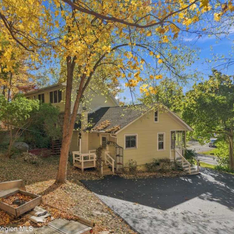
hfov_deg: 55.0
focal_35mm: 29
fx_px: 222
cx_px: 87
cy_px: 120
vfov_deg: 55.6
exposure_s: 1/2000
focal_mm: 8.7
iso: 410
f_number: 1.8
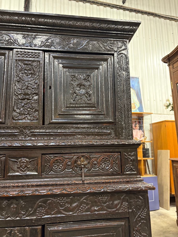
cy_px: 118
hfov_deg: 53.1
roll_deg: +0.8
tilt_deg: +9.3
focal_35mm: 26
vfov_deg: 67.3
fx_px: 178
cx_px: 89
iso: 400
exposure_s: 1/33
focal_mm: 5.96
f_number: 1.6
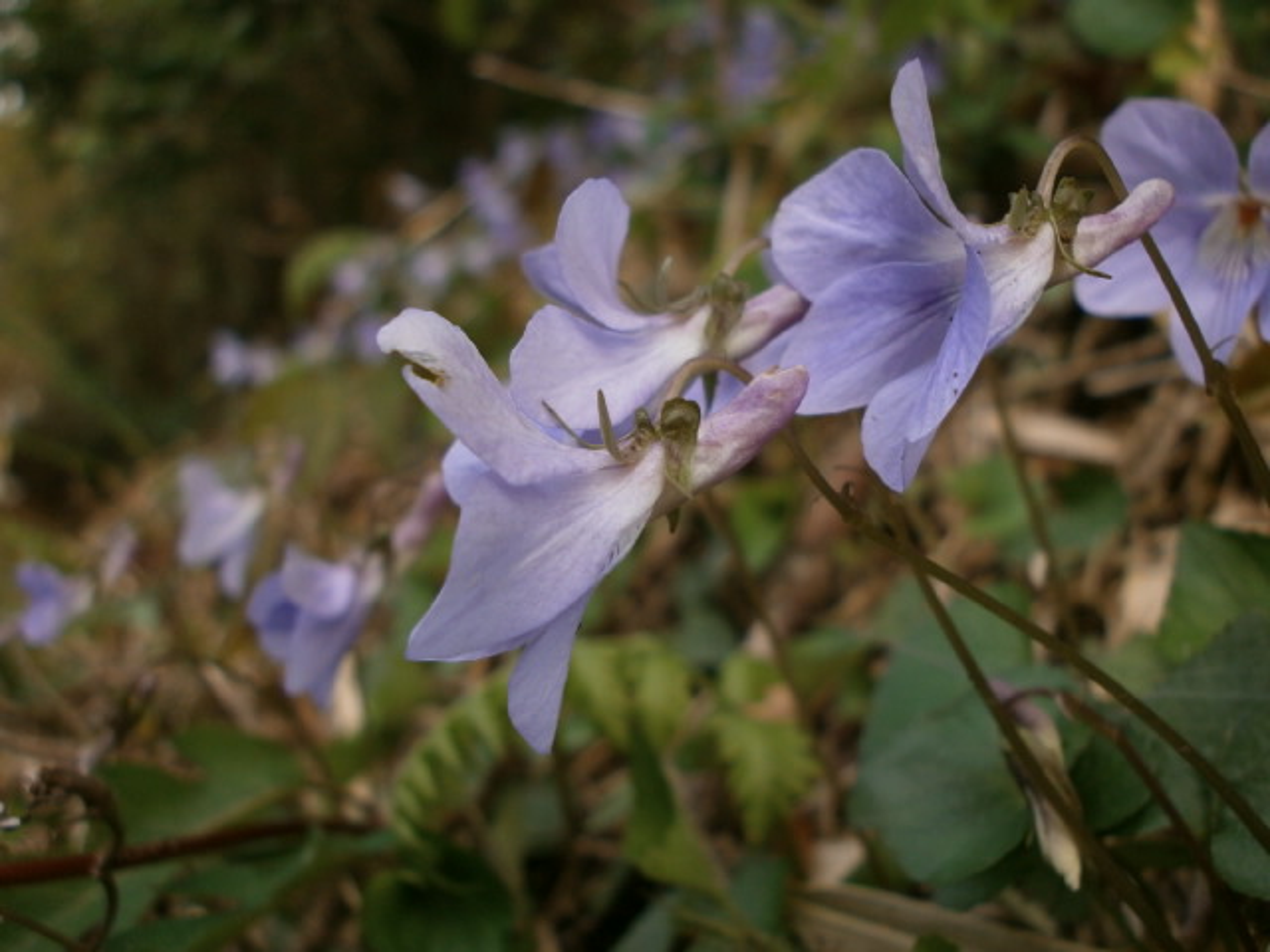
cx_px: 635
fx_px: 1174
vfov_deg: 44.2
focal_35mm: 32
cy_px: 476
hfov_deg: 56.8
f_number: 3.1
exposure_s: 1/320
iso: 100
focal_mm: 5.8
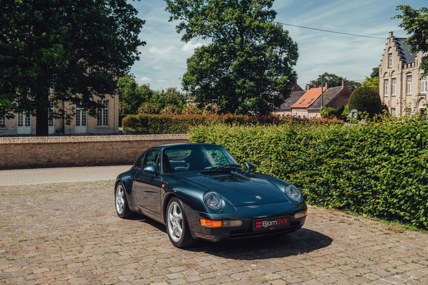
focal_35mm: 34
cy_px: 142
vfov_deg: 38.8
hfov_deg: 55.8
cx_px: 214
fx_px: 404
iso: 100
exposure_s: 1/125
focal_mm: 34
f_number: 5.6
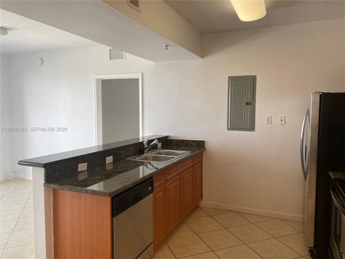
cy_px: 130
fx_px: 259
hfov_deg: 67.3
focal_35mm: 26
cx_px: 172
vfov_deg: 53.1
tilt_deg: -4.4
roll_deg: -0.1
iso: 80
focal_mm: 4.25
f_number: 1.8
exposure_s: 1/120
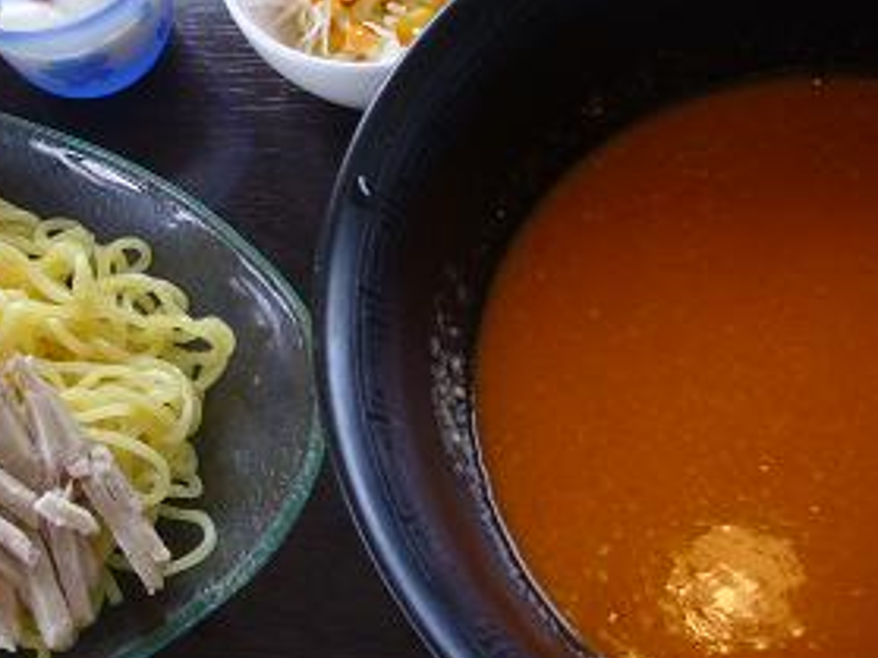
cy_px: 244
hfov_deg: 35.4
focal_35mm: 53
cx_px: 216
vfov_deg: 27.4
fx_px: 1344
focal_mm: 5.8
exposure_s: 1/80
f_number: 2.8
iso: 80
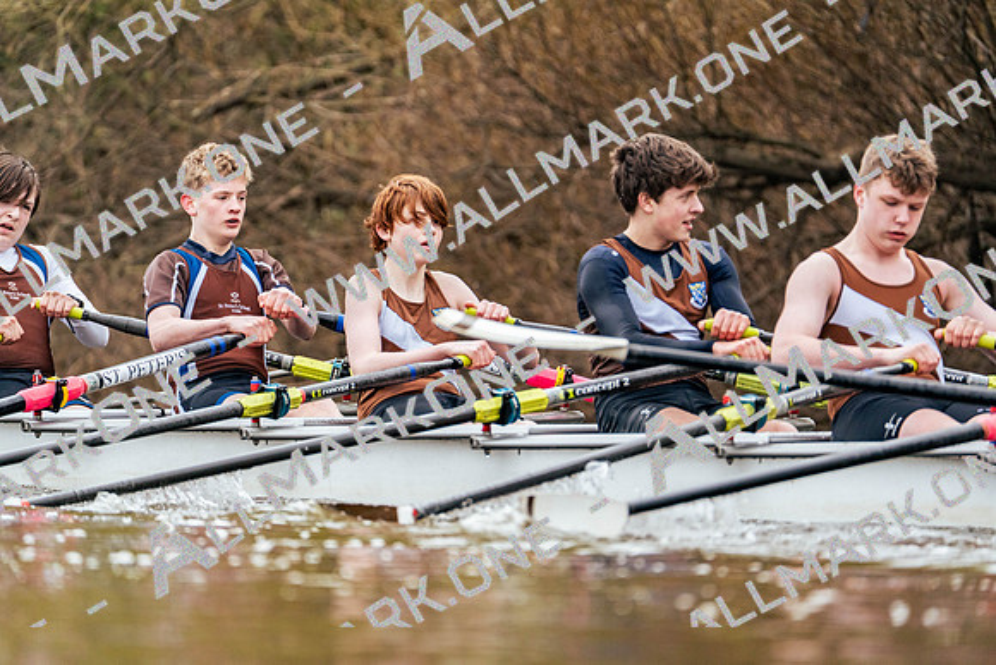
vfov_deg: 2.3
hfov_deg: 3.4
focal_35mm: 600
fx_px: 16603
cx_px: 498
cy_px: 332
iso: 2000
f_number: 6.3
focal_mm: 600
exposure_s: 1/2000
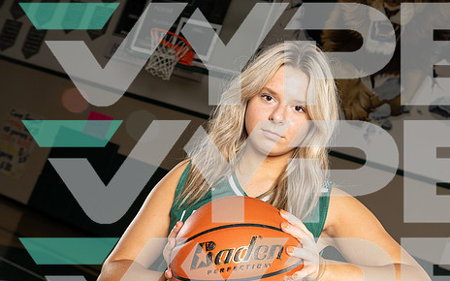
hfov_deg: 39.4
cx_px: 269
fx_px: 625
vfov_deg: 25.3
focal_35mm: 51
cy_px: 172
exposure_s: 1/250
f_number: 7.1
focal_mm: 40
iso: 320
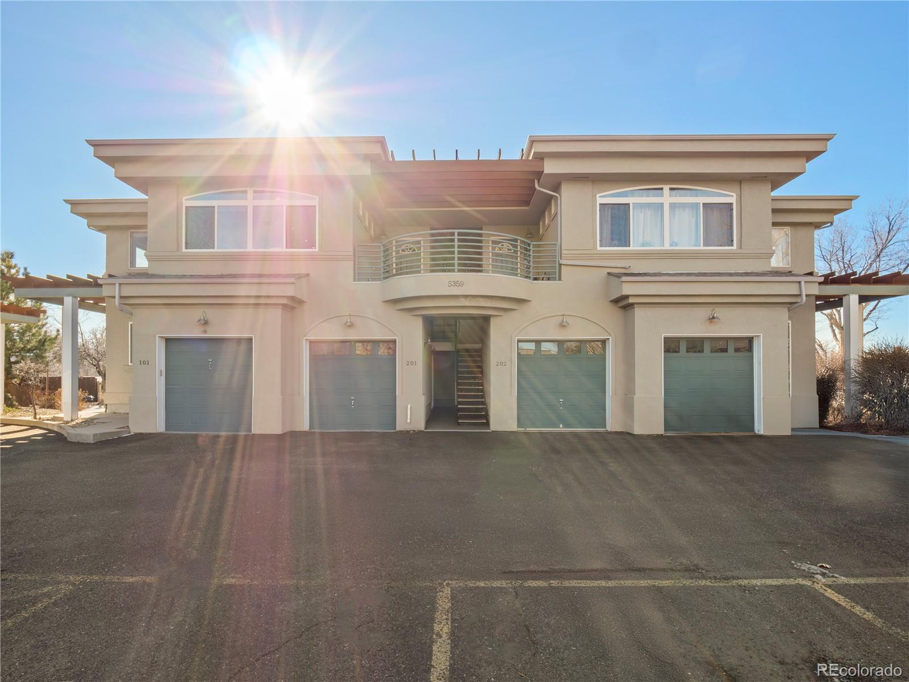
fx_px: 420
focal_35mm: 16
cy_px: 341
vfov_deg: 78.1
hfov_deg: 94.5
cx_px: 454
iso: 200
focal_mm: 8
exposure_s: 1/200
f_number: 8
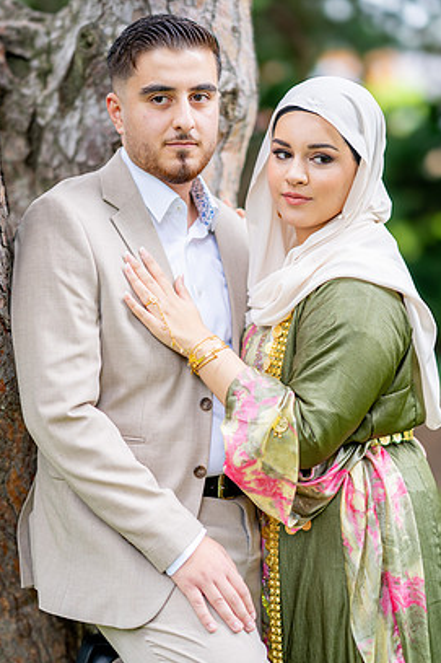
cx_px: 233
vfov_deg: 21.7
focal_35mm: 94
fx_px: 1729
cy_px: 313
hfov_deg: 14.5
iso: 100
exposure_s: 1/640
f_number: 1.4
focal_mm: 85
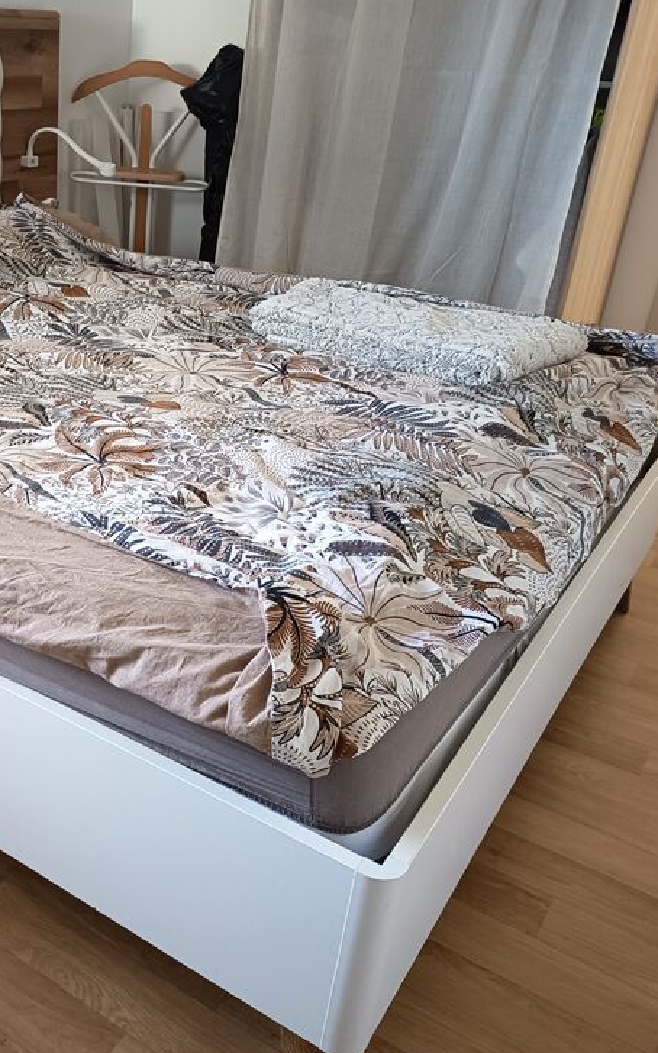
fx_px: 1005
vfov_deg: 55.3
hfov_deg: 34.9
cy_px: 523
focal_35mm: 35
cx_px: 114
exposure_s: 1/25
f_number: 1.7
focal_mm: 5.27
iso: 474
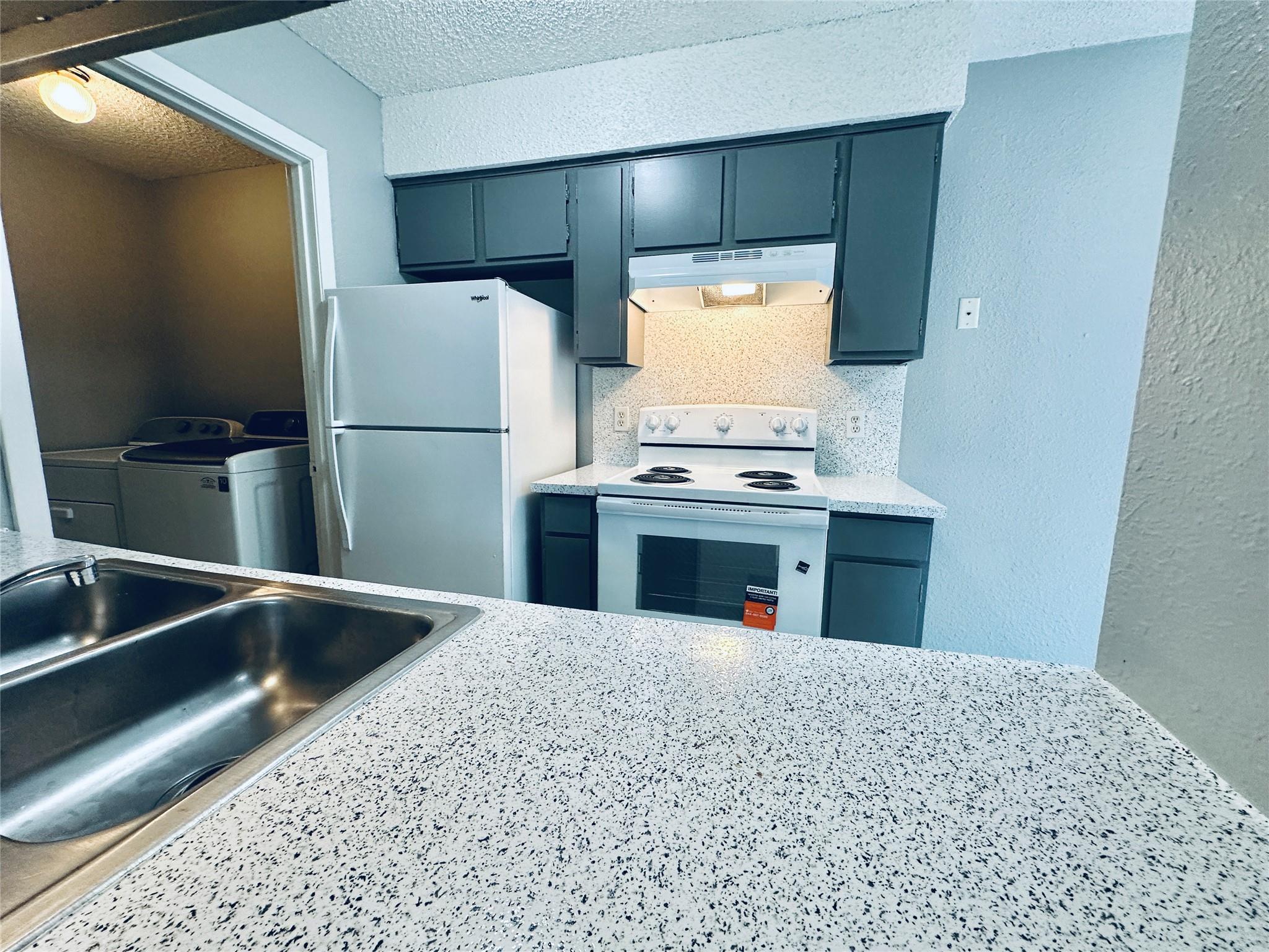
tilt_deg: -8.0
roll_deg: +0.3
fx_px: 513
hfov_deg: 102.1
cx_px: 634
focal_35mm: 14
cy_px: 476
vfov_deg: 85.7
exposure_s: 1/120
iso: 160
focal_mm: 2.22
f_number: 2.2
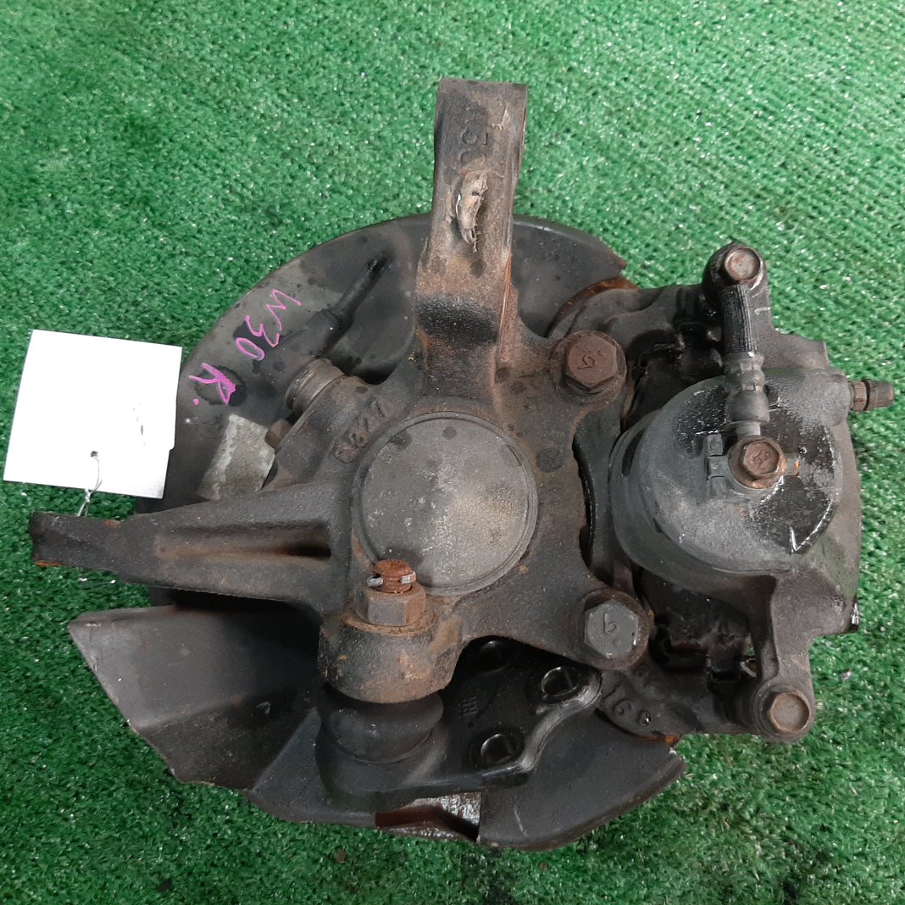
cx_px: 468
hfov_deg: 52.5
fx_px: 917
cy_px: 455
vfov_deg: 52.5
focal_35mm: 31
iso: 170
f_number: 1.7
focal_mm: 3.93
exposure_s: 1/25
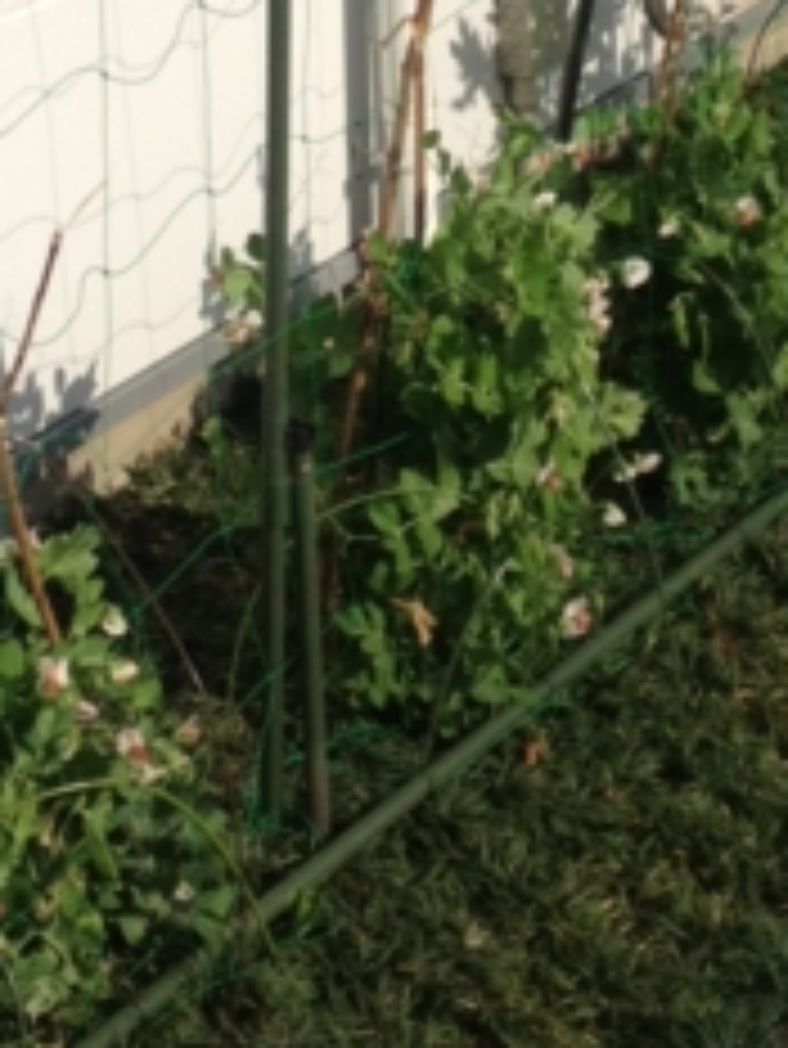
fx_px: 3639
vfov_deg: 16.3
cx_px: 333
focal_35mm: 120
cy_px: 162
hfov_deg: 12.4
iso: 50
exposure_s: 1/2513
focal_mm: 4.28
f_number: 2.4
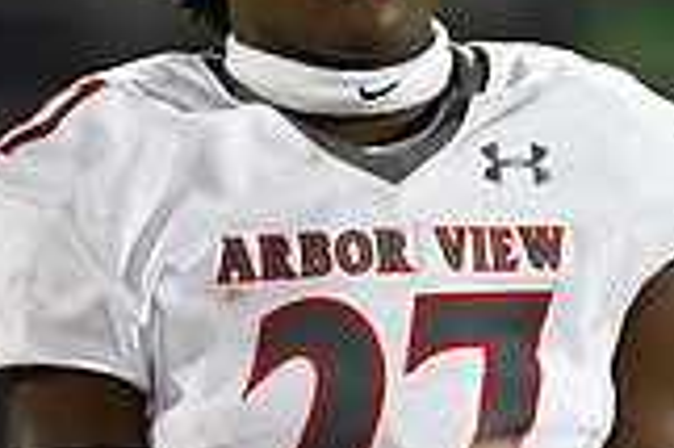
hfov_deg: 2.9
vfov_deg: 1.9
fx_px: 13485
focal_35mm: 721
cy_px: 149
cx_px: 515
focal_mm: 200
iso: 5000
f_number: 2.8
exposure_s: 1/1250
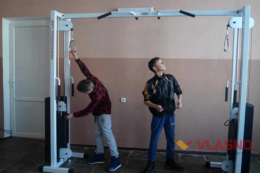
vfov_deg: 39.9
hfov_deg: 57.3
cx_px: 130
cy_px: 86
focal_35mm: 33
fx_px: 238
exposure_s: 1/160
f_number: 4
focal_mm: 22
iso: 1250
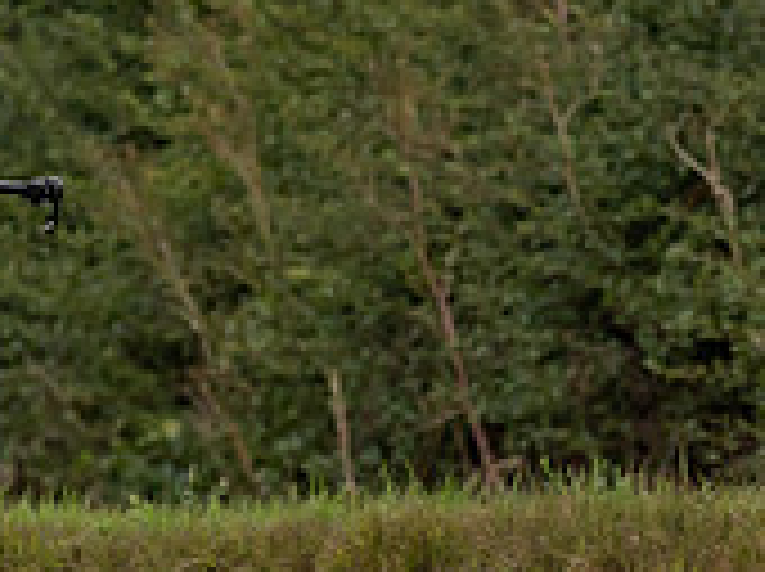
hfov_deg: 3.1
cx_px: 8
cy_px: -55
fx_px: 14036
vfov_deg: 2.3
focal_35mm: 636
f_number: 3.2
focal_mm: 123
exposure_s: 1/800
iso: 640
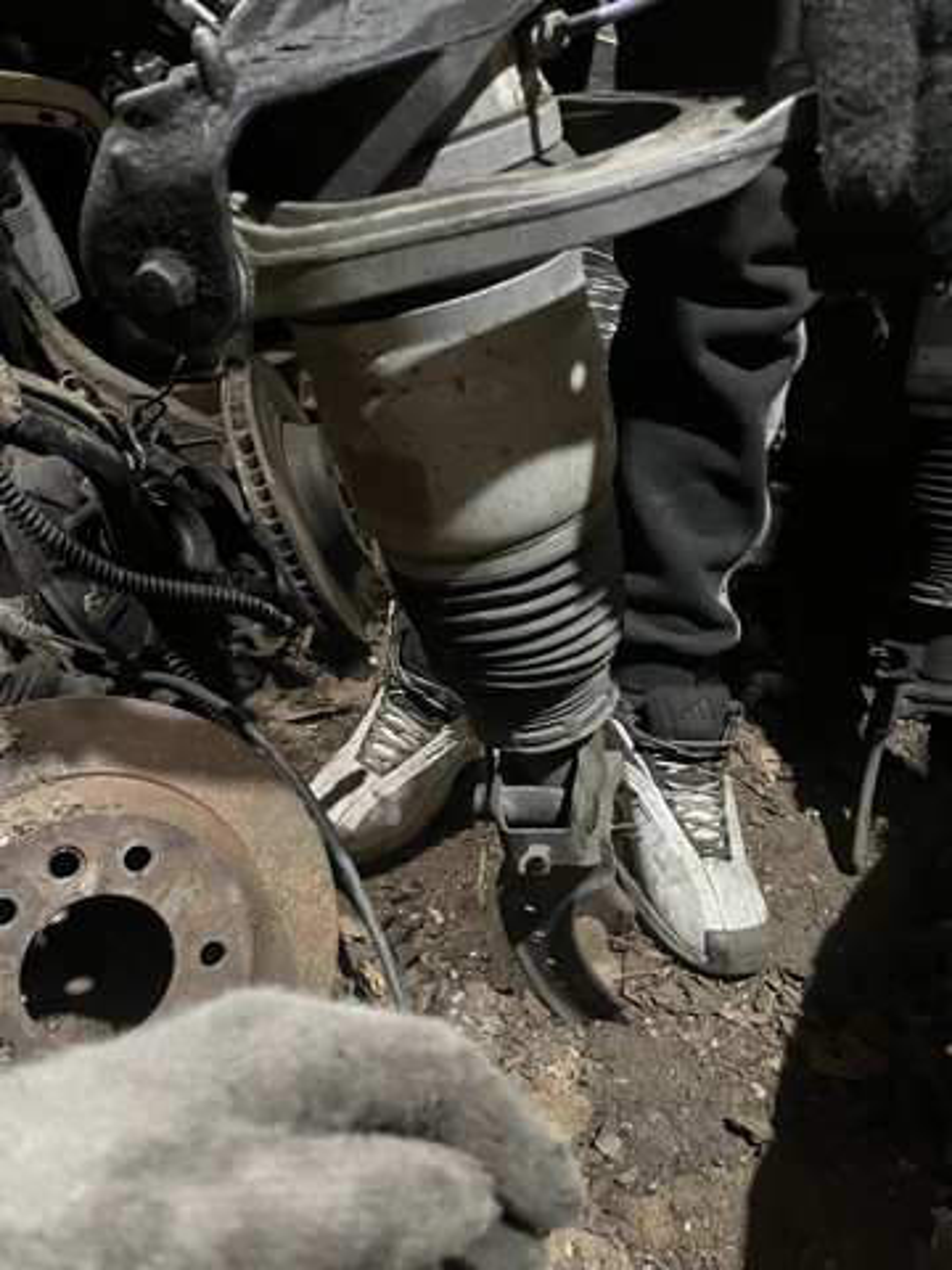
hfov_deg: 53.1
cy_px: 635
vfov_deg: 67.3
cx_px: 476
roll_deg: -1.8
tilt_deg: -29.2
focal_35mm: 26
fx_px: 953
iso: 640
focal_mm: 5.1
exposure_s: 1/25
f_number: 1.6
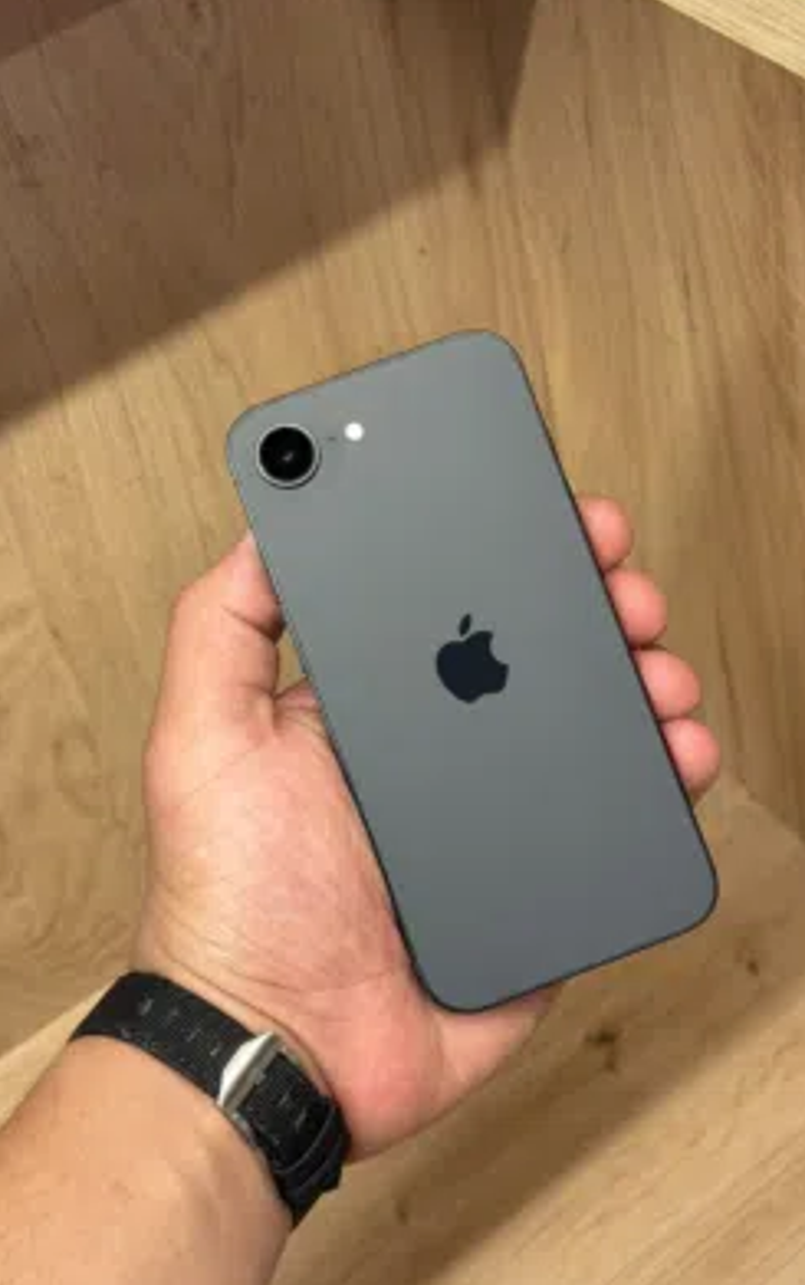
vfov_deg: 38.8
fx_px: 1822
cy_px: 647
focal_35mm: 52
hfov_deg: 24.9
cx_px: 450
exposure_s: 1/50
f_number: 1.78
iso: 160
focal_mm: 6.76
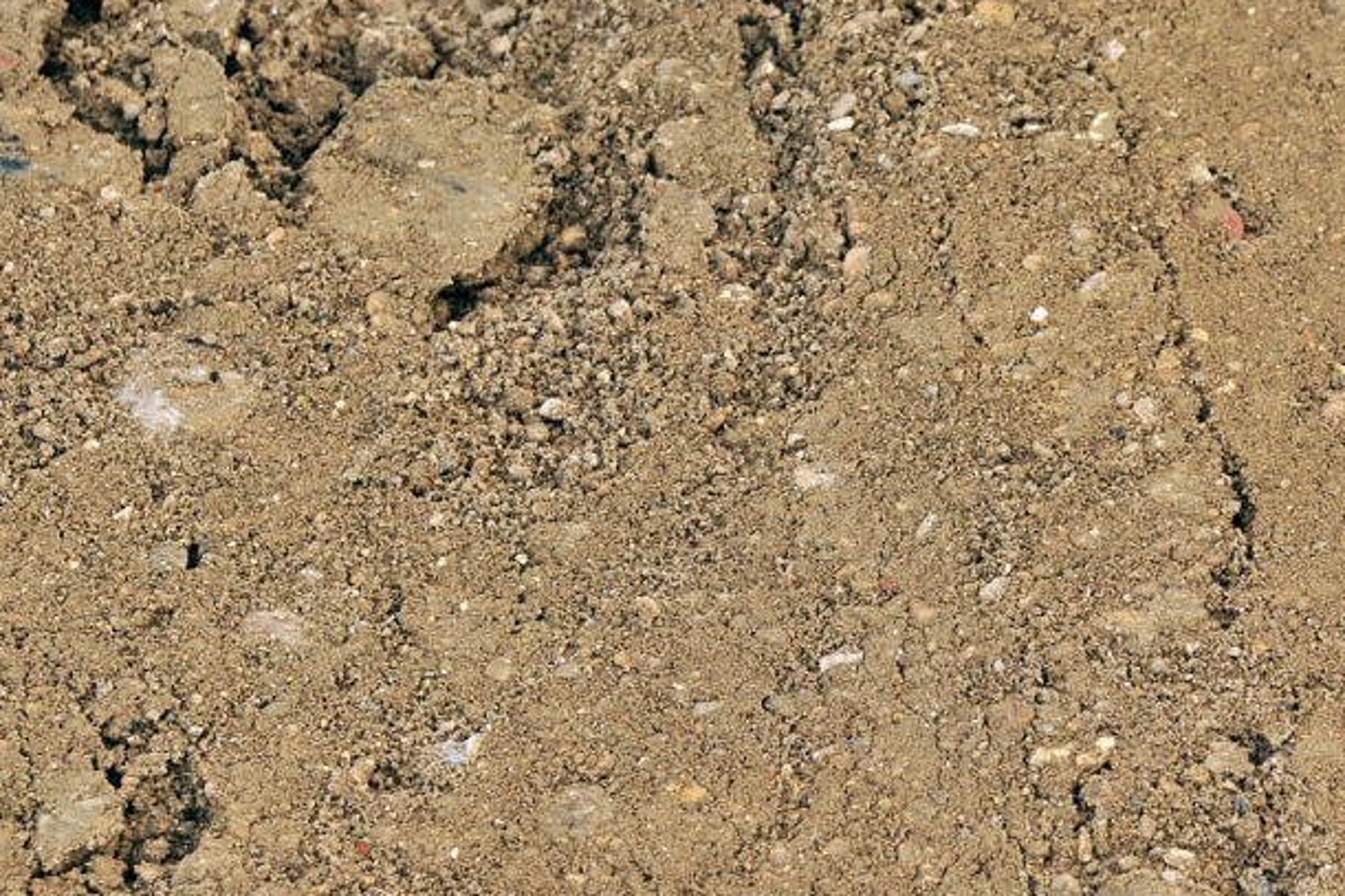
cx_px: 775
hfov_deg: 6.2
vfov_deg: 4.1
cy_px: 739
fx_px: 12512
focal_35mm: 335
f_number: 7.1
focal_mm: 200
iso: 400
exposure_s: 1/160
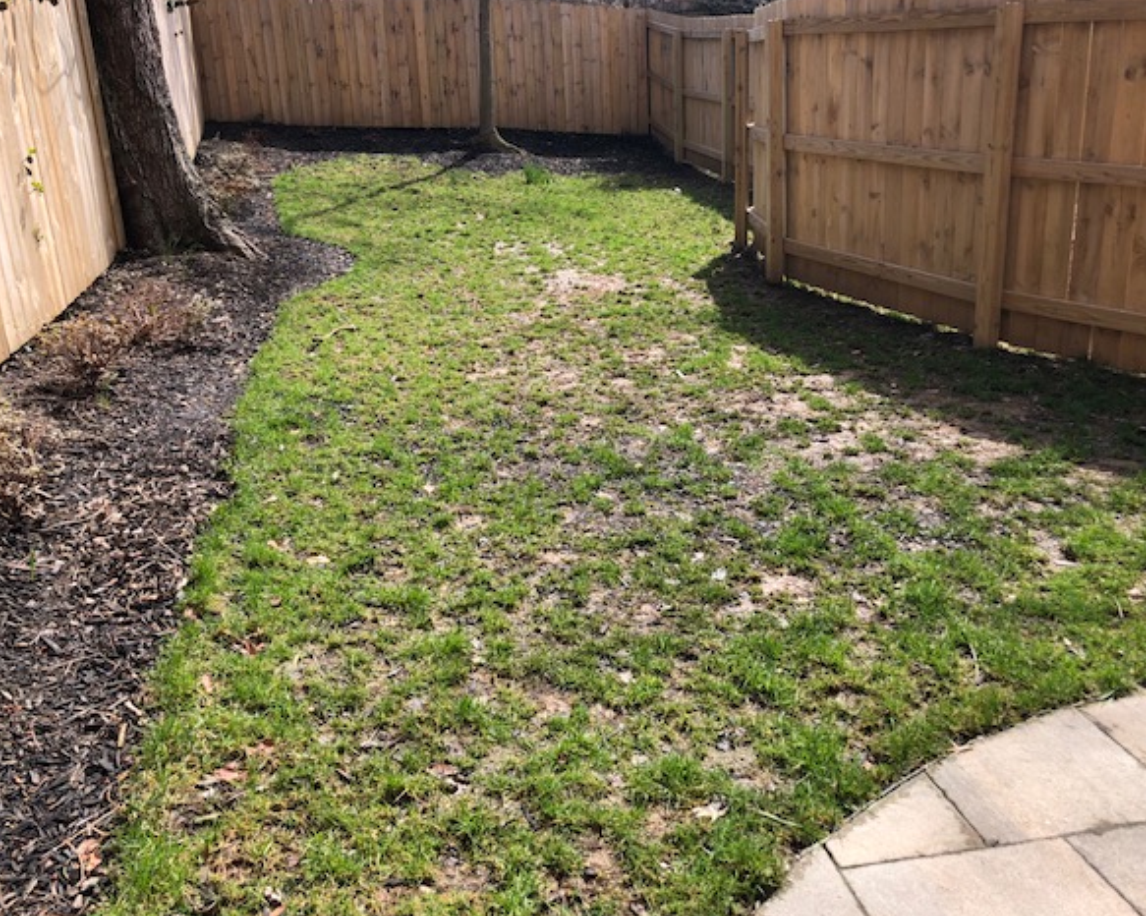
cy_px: 454
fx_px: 1017
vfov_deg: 48.5
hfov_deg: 58.8
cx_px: 582
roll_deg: +3.1
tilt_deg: -18.3
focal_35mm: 30
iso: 20
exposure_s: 1/923
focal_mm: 3.99
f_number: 1.8
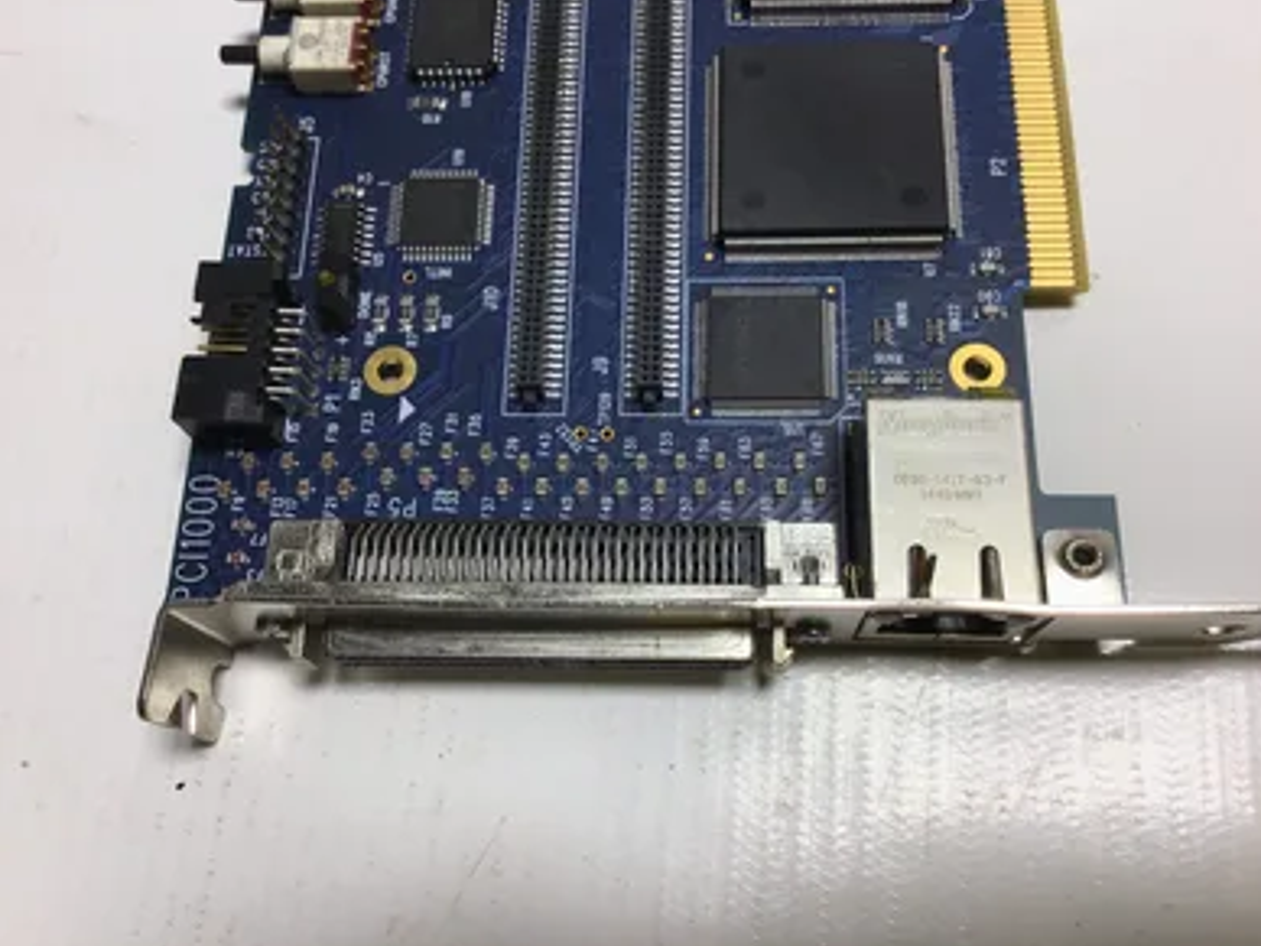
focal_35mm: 32
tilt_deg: -69.0
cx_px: 647
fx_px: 1166
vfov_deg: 44.2
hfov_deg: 56.8
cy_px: 468
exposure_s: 1/224
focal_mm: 3.3
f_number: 2.4
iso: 25
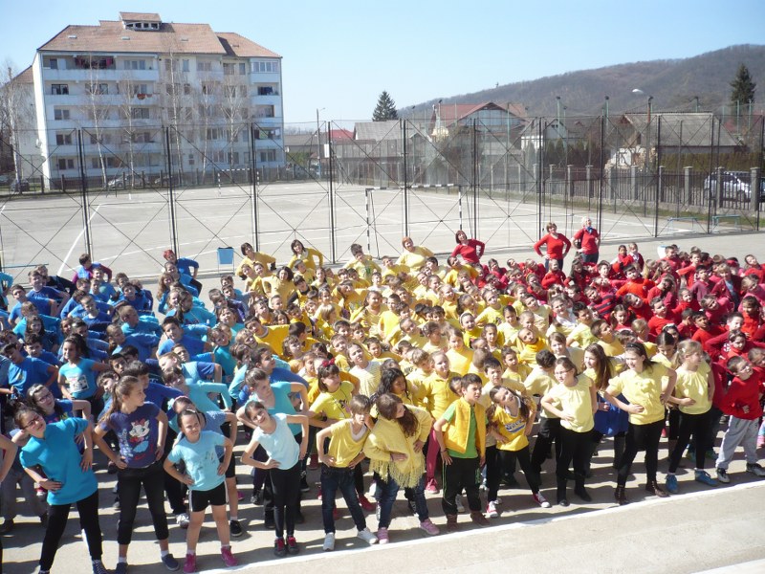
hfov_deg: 52.6
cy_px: 287
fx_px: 773
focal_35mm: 35
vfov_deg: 40.7
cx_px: 382
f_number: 2.8
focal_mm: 5.8
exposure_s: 1/800
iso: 100
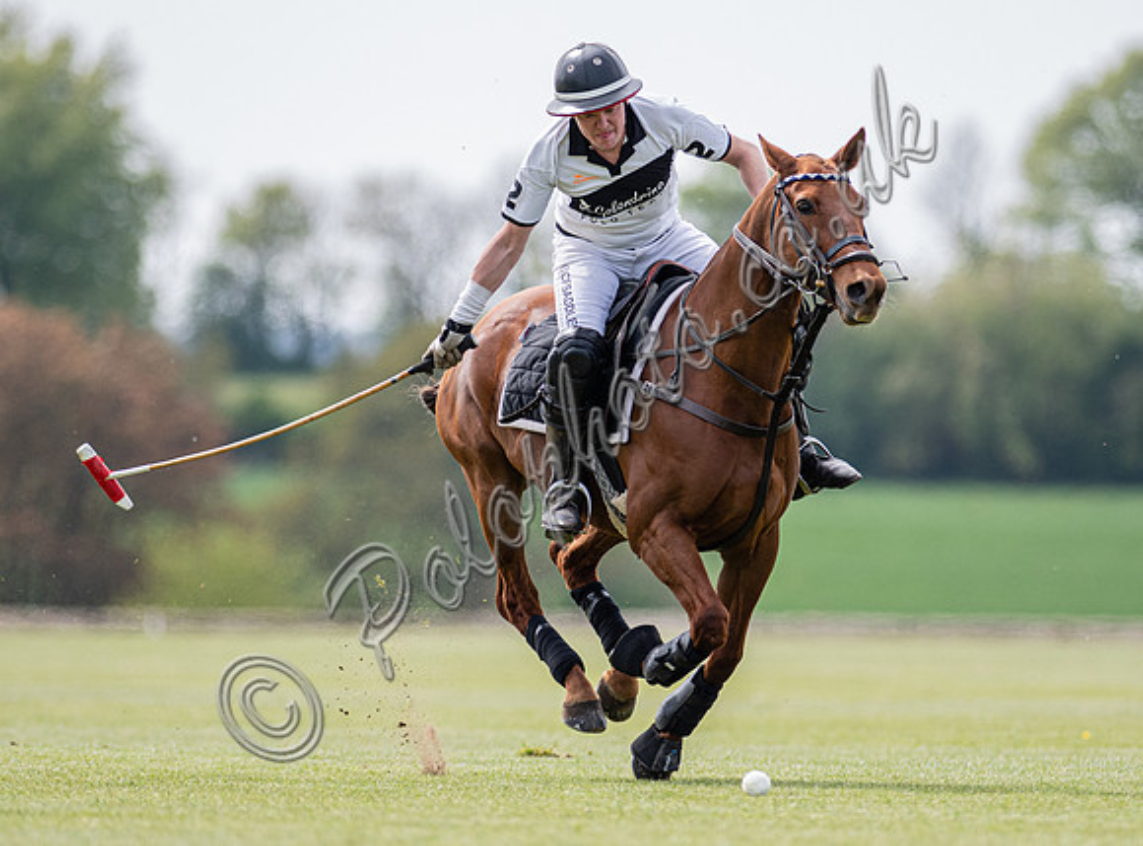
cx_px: 578
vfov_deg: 2.8
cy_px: 435
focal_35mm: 535
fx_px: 17578
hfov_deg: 3.7
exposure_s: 1/3200
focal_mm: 300
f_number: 3.2
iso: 400
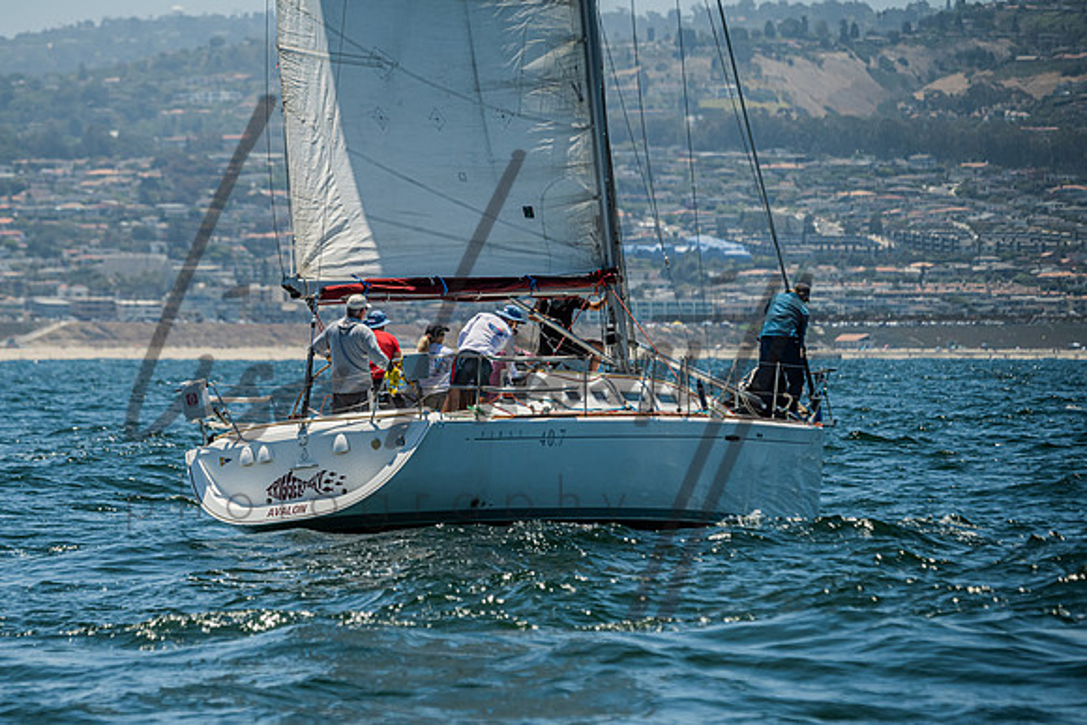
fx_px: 9318
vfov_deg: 4.5
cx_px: 390
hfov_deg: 6.7
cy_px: 461
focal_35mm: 309
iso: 320
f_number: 5.6
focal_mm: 240
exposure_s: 1/1250
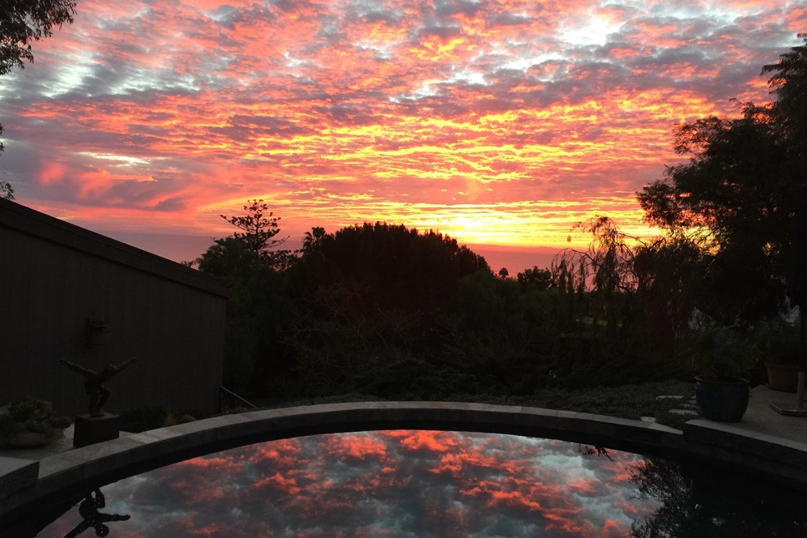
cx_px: 404
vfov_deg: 42.3
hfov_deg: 60.3
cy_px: 265
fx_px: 695
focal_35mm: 31
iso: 40
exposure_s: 1/30
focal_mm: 4.15
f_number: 2.2
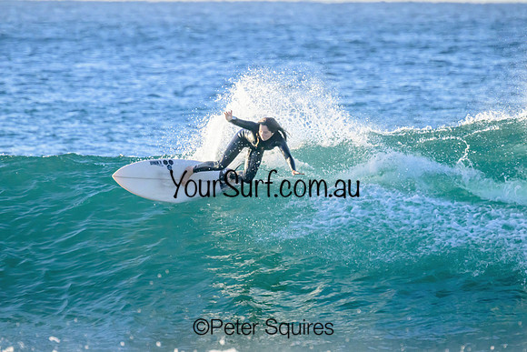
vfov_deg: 1.6
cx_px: 273
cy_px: 170
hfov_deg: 2.4
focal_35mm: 855
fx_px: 12516
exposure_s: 1/2000
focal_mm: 800
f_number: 11
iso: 4000
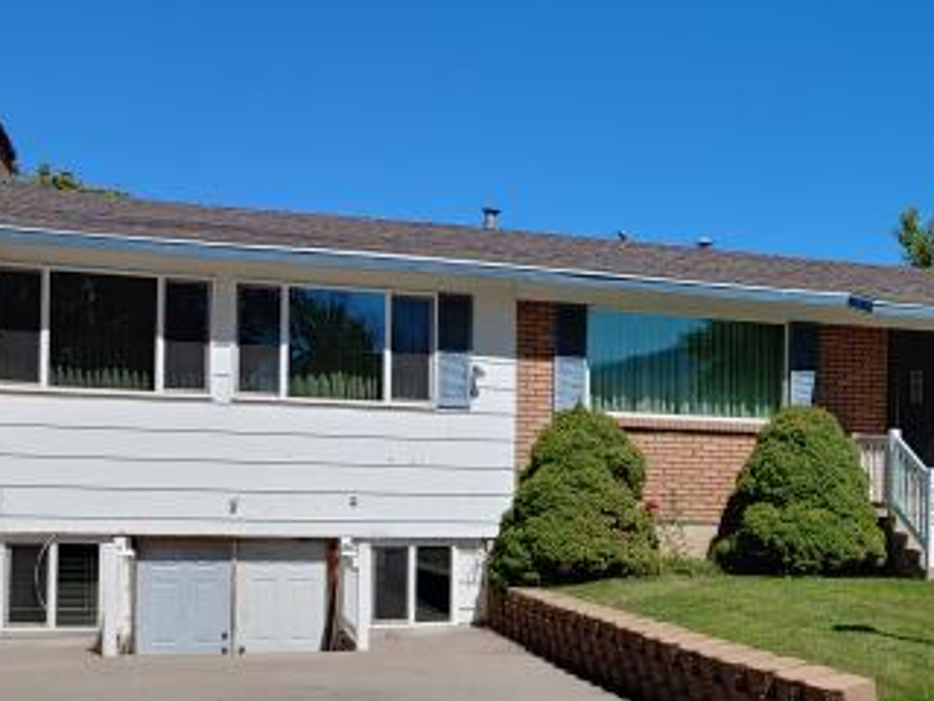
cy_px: 511
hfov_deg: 36.3
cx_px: 806
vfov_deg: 28.7
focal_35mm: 50
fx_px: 1349
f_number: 1.5
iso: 50
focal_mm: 4.23
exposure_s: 1/4545
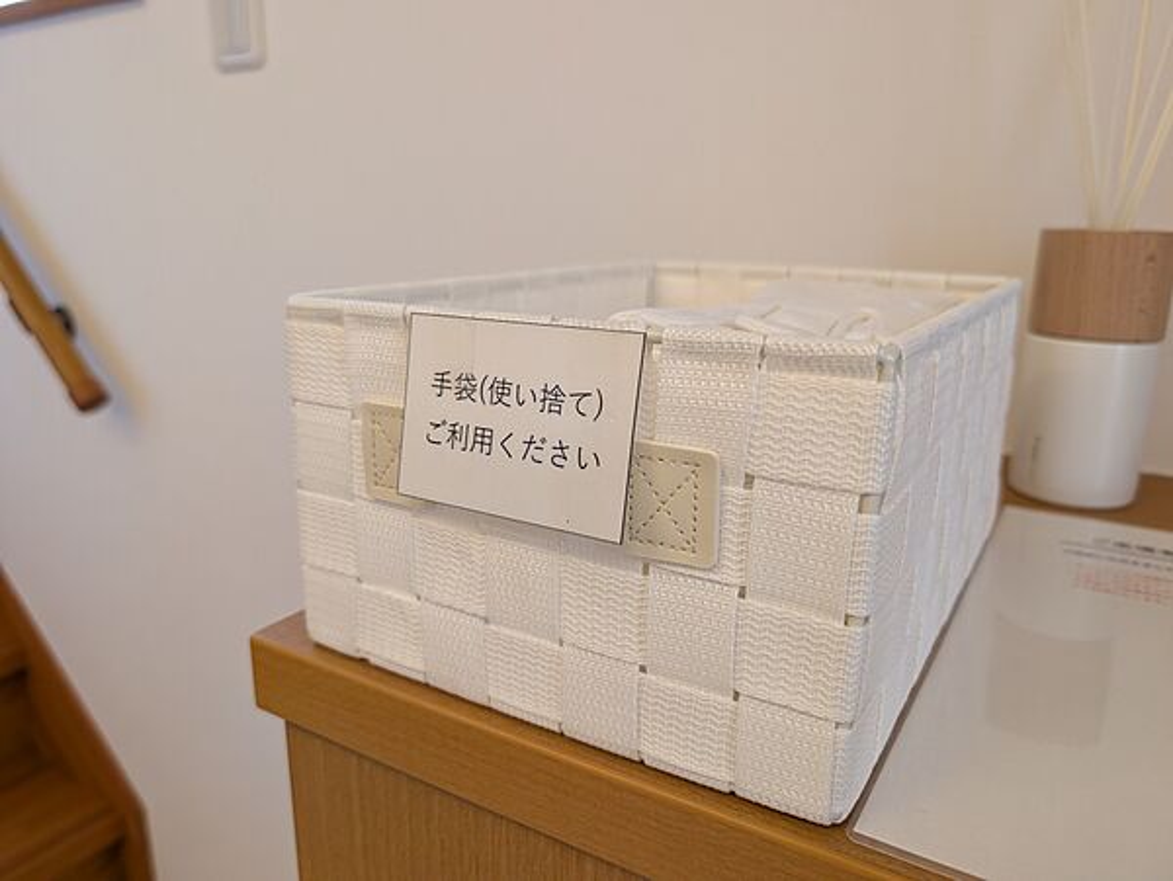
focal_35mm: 24
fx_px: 814
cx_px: 586
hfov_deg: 71.6
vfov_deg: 56.9
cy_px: 440
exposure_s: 1/120
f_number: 1.68
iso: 120
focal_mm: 6.9
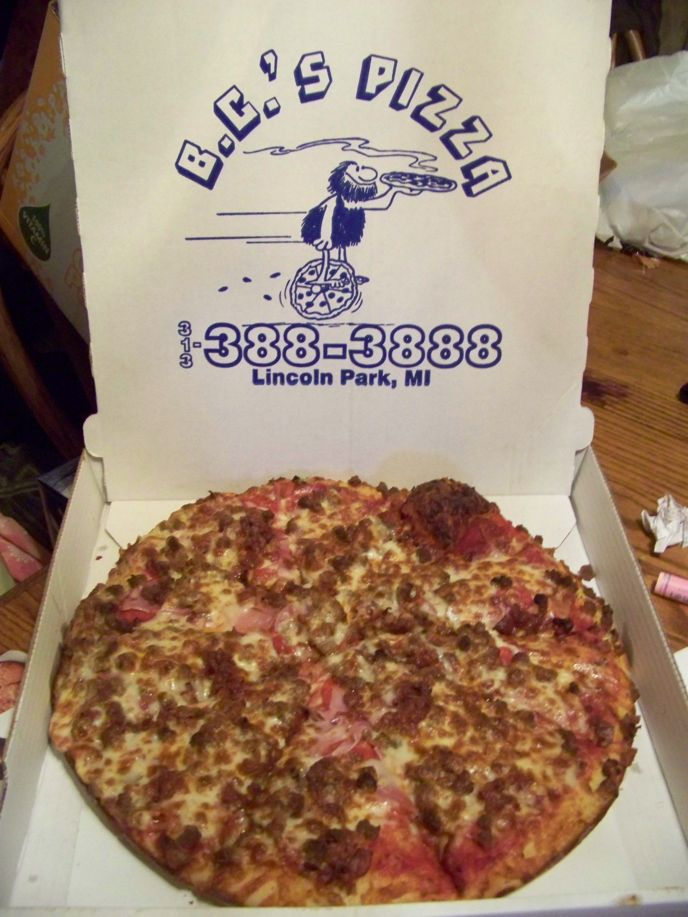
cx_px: 344
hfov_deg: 39.7
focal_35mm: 36
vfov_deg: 51.4
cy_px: 458
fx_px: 954
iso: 400
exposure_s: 1/15
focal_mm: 5.85
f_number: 2.8
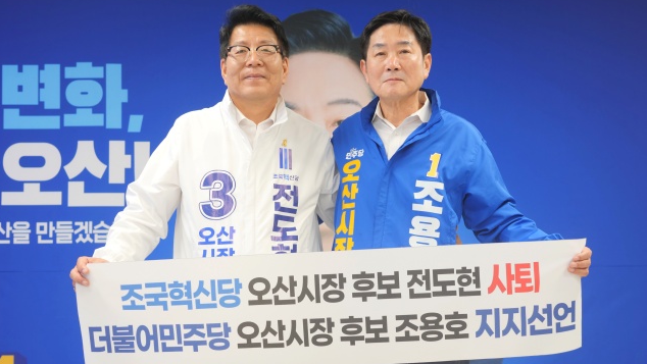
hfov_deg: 37.8
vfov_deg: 21.8
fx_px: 944
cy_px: 201
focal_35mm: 55
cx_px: 324
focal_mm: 25
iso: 200
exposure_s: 1/30
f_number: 2.5
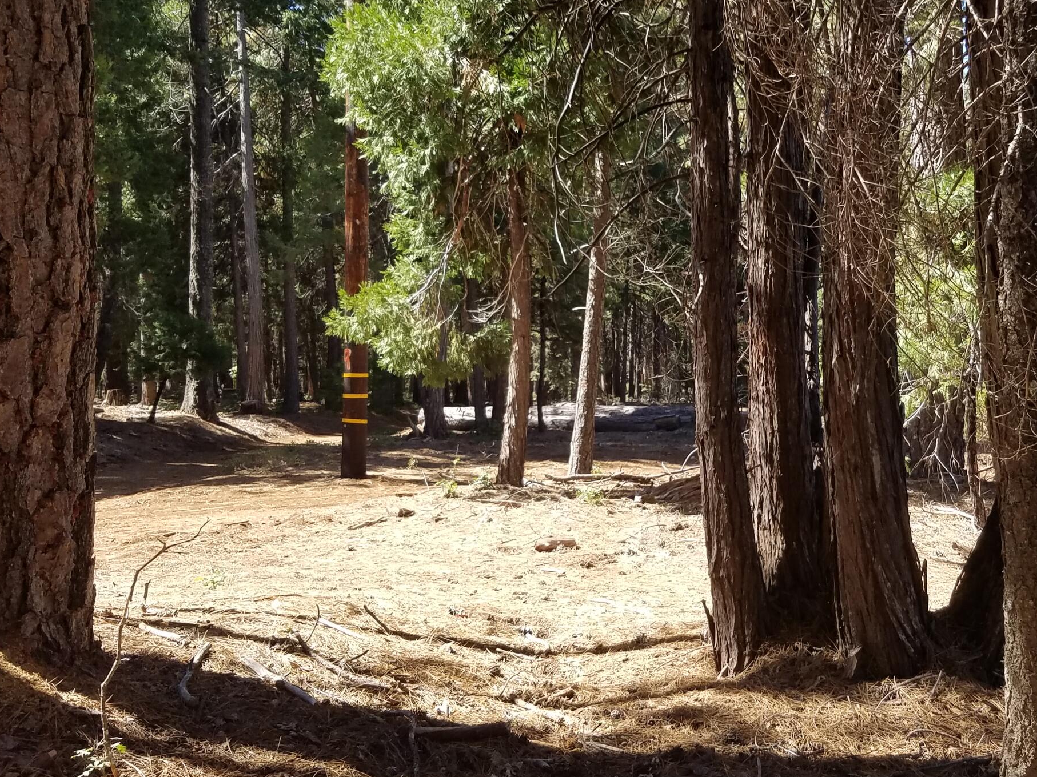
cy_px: 293
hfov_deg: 43.2
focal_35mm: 43
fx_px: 1288
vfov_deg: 33.4
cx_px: 704
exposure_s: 1/546
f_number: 1.7
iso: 50
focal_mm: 4.2
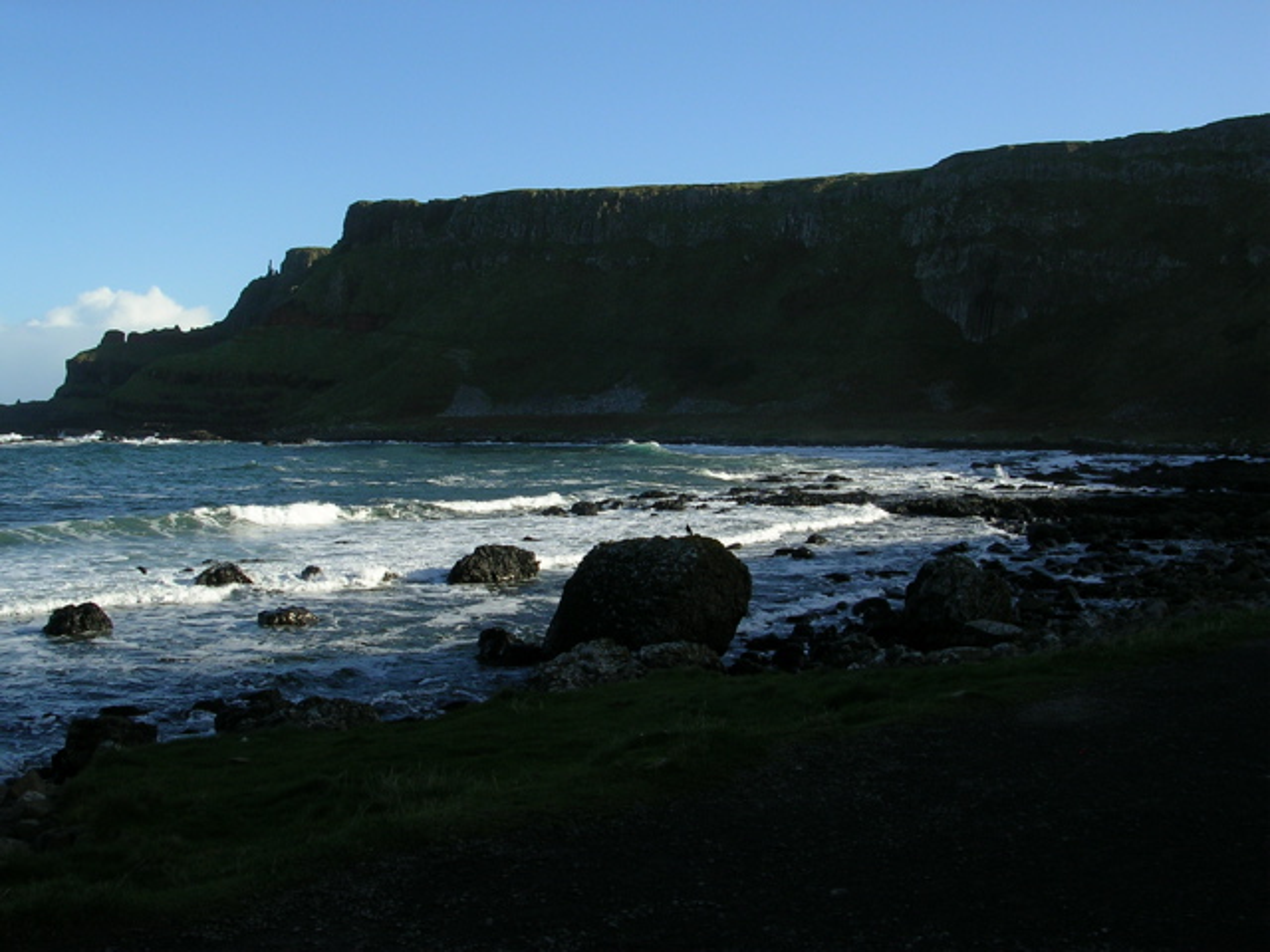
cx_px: 635
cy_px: 476
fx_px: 1394
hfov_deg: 49.0
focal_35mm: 38
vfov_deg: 37.7
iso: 50
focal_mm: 5.8
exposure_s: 1/259
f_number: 5.6
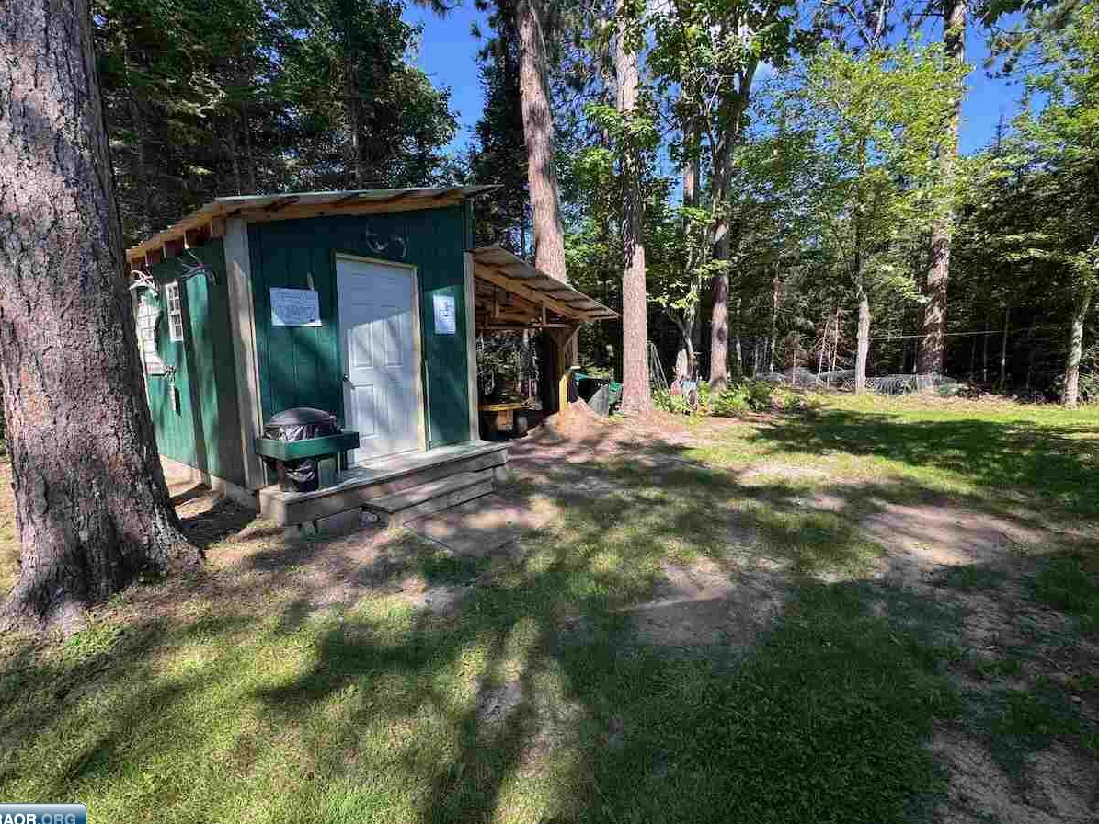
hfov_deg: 98.2
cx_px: 550
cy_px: 395
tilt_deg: -6.3
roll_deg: +1.1
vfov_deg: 81.7
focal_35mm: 15
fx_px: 476
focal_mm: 2.22
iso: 40
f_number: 2.2
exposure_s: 1/316
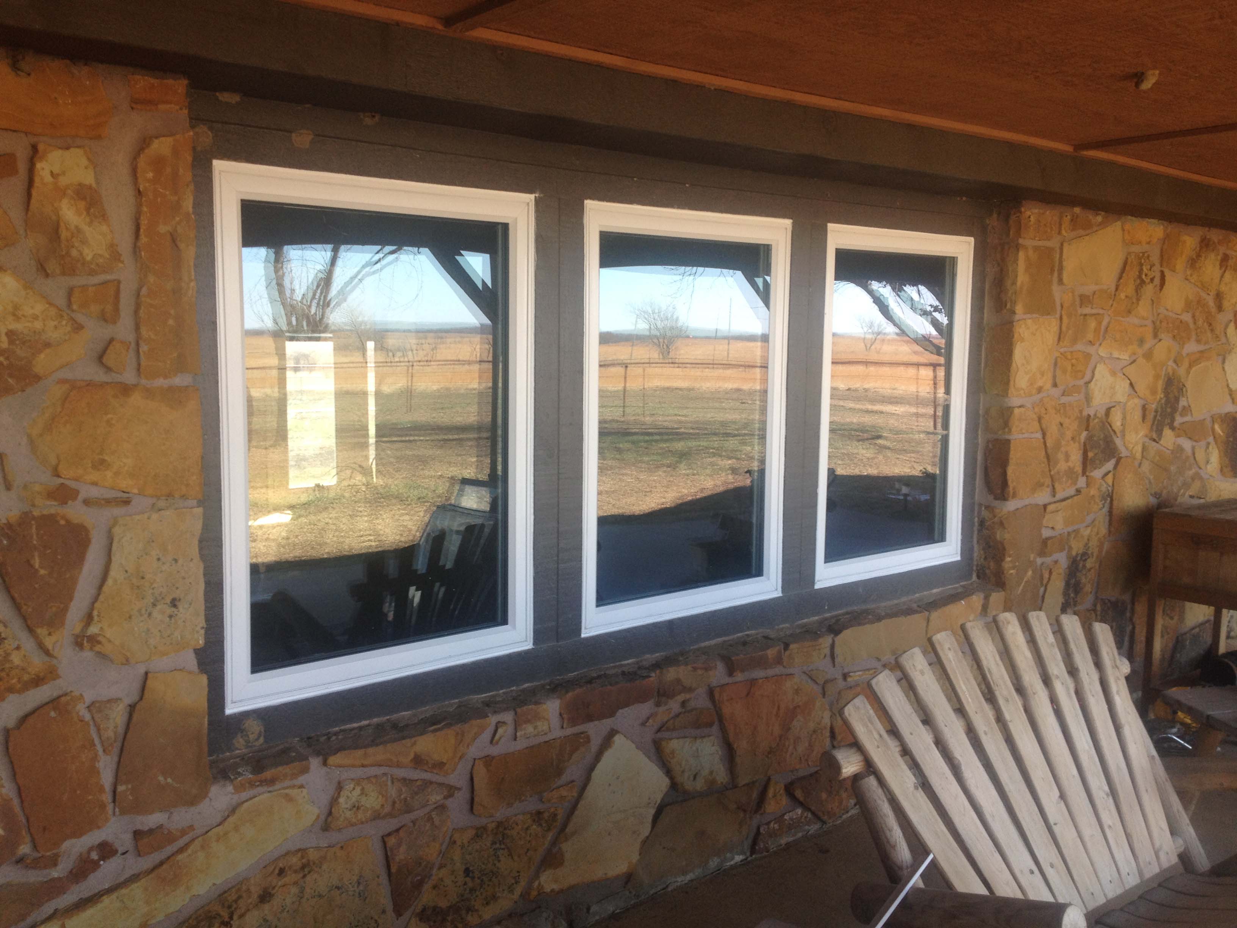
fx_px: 1251
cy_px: 464
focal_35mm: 35
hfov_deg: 52.6
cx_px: 618
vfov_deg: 40.7
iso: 50
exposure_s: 1/121
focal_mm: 4.28
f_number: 2.4
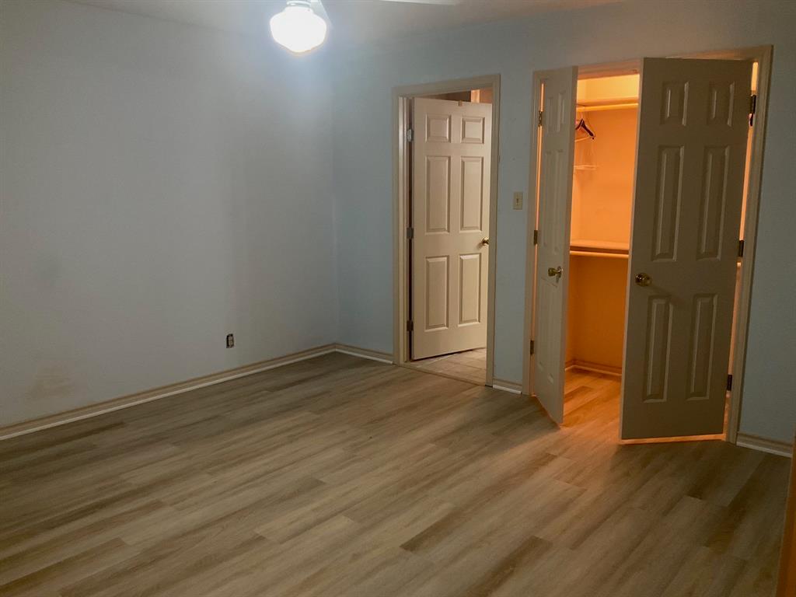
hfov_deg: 61.7
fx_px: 667
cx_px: 398
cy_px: 298
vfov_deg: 48.2
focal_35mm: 29
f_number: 1.8
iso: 250
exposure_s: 1/60
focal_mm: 3
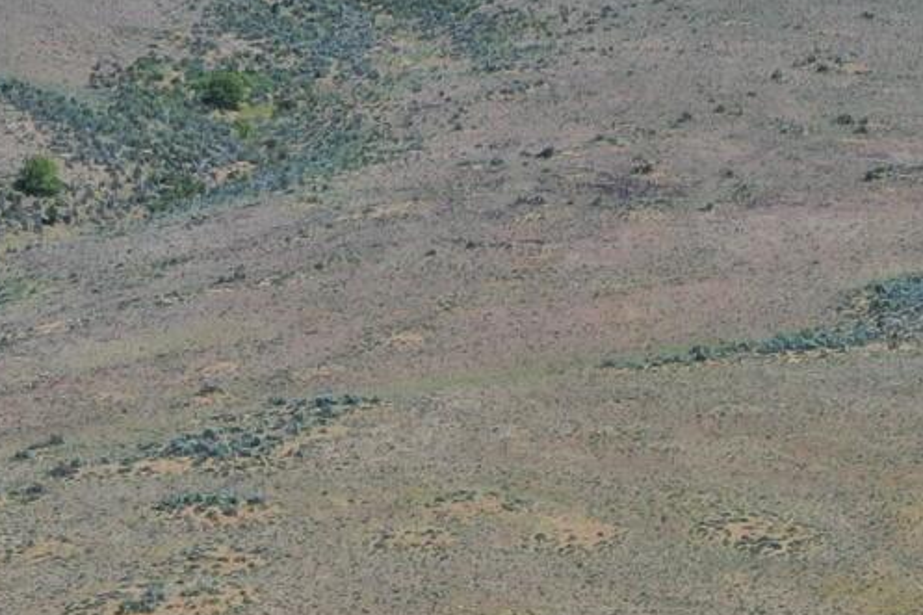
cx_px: 741
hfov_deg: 12.1
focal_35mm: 169
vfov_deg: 7.3
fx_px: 4331
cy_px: 1810
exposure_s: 1/400
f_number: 5.6
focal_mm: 10.26
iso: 100
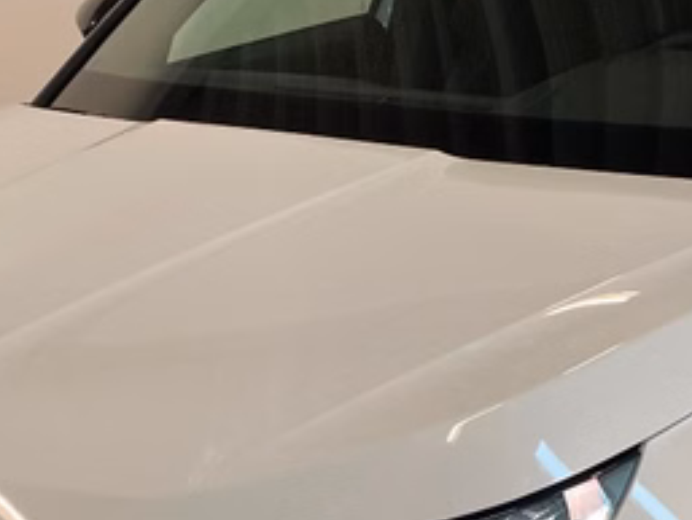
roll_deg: +0.5
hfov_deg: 24.1
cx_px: 404
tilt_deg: -22.0
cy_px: 488
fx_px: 1620
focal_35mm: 81
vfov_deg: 17.9
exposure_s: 1/100
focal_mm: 4.25
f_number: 1.8
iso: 100
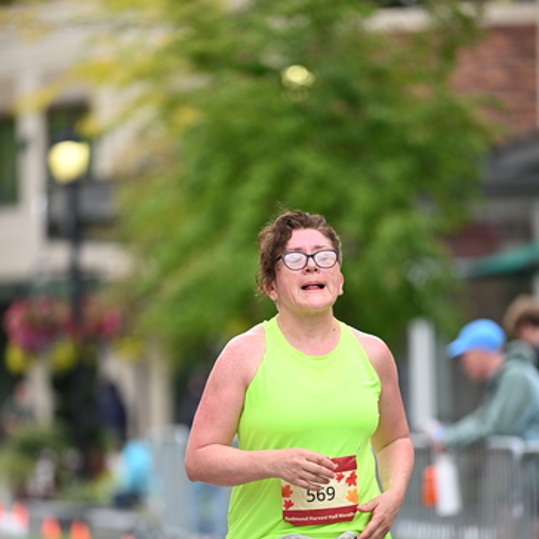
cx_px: 269
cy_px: 352
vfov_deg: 7.2
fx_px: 4298
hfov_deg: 7.2
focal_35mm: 244
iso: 640
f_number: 2.8
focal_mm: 190
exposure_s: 1/1600
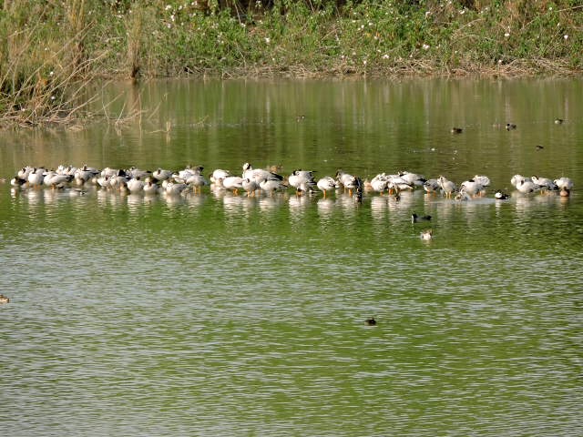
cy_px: 218
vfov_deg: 2.7
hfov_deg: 3.6
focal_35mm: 550
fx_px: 9263
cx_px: 292
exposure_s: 1/250
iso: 110
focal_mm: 98.5
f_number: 5.6
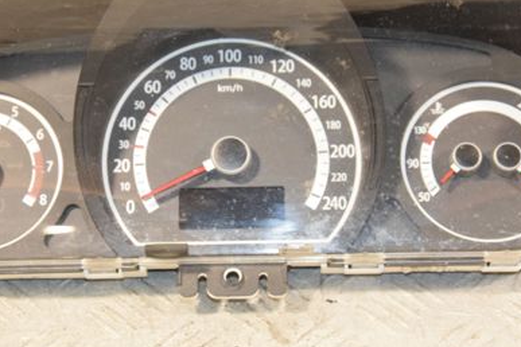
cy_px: 109
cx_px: 234
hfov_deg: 17.2
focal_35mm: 119
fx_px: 1722
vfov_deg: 11.5
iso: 1600
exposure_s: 1/125
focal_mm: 48
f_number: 5.6
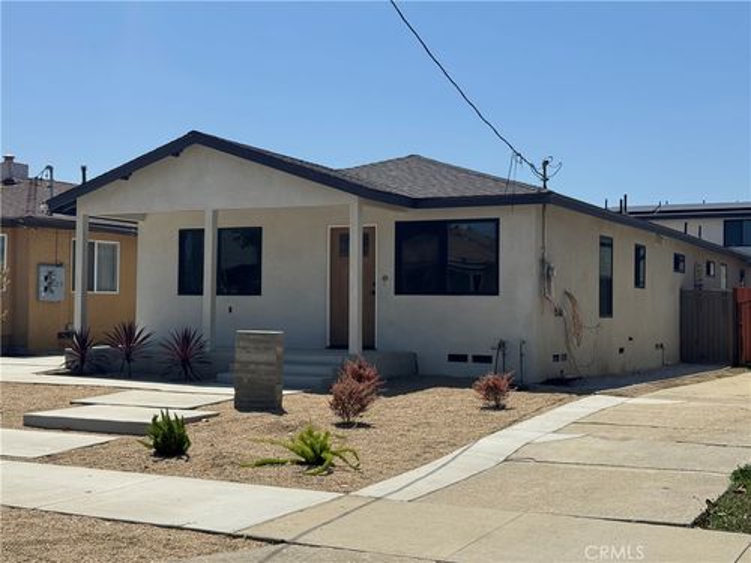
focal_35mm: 48
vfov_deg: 30.3
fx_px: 1041
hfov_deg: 39.7
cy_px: 282
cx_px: 376
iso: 64
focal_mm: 6.76
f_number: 1.78
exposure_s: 1/7092
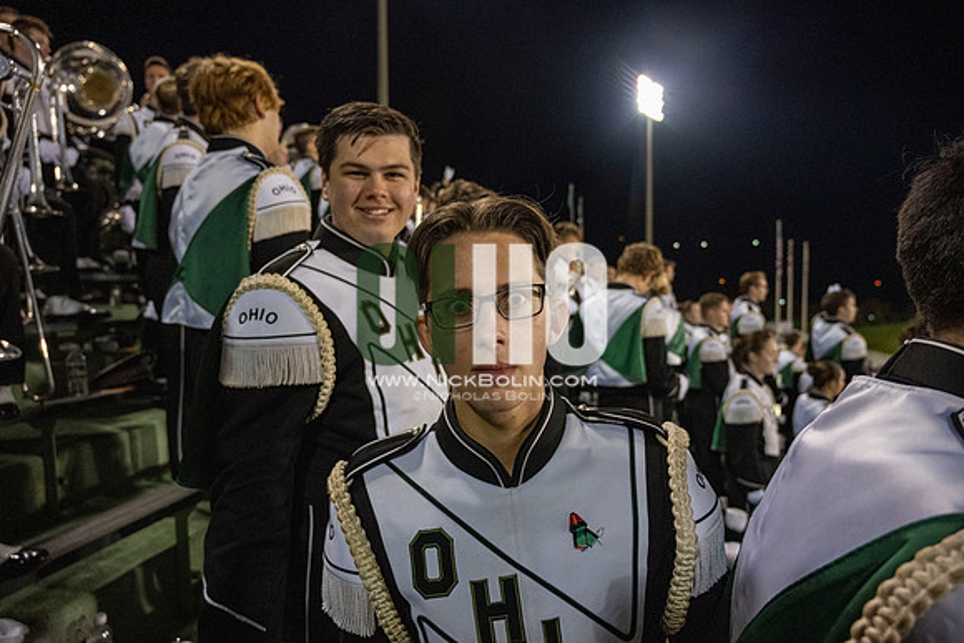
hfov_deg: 73.7
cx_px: 482
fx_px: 643
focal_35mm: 24
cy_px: 322
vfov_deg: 53.2
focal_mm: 24
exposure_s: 1/500
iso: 3200
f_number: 4
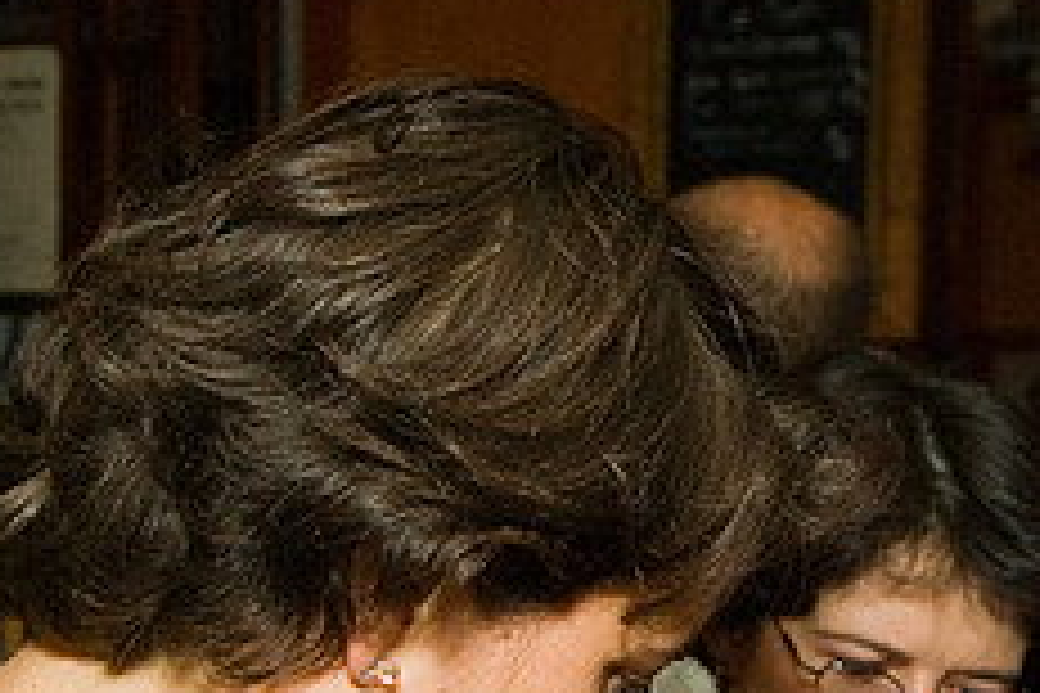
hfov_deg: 25.1
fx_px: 2289
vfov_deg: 16.7
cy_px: 770
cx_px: 842
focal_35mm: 79
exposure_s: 1/30
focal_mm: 21
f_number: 4
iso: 400
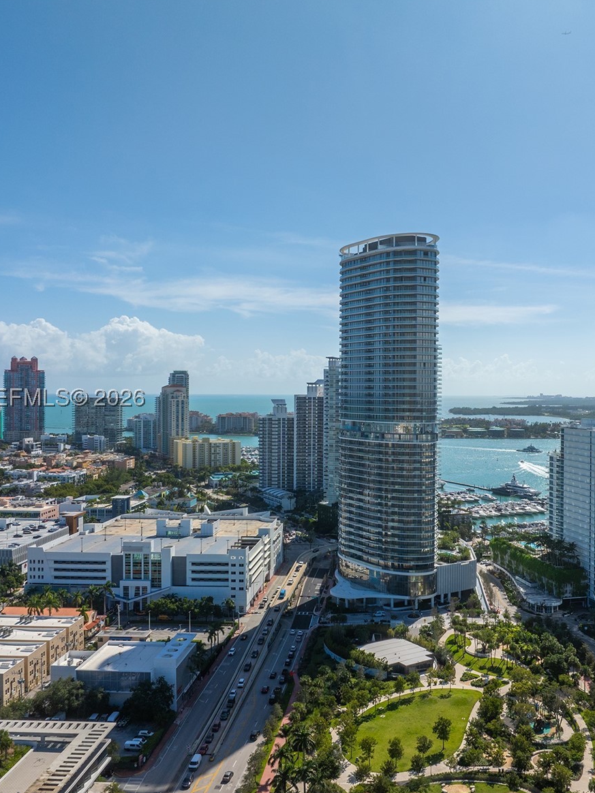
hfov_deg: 42.5
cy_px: 402
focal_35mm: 33
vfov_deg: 55.4
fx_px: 756
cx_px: 385
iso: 100
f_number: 5.6
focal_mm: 12.29
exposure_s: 1/1000
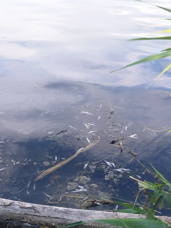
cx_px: 86
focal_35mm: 24
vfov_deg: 71.6
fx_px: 158
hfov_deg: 56.8
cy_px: 114
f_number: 1.89
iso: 50
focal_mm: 5.89
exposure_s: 1/126
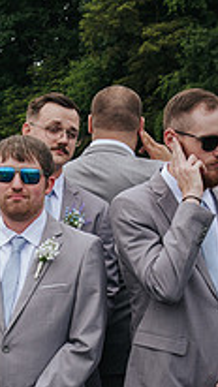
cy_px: 269
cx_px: 27
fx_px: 1622
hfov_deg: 7.7
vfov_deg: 13.6
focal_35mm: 158
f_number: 8
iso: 220
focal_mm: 46
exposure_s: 1/250
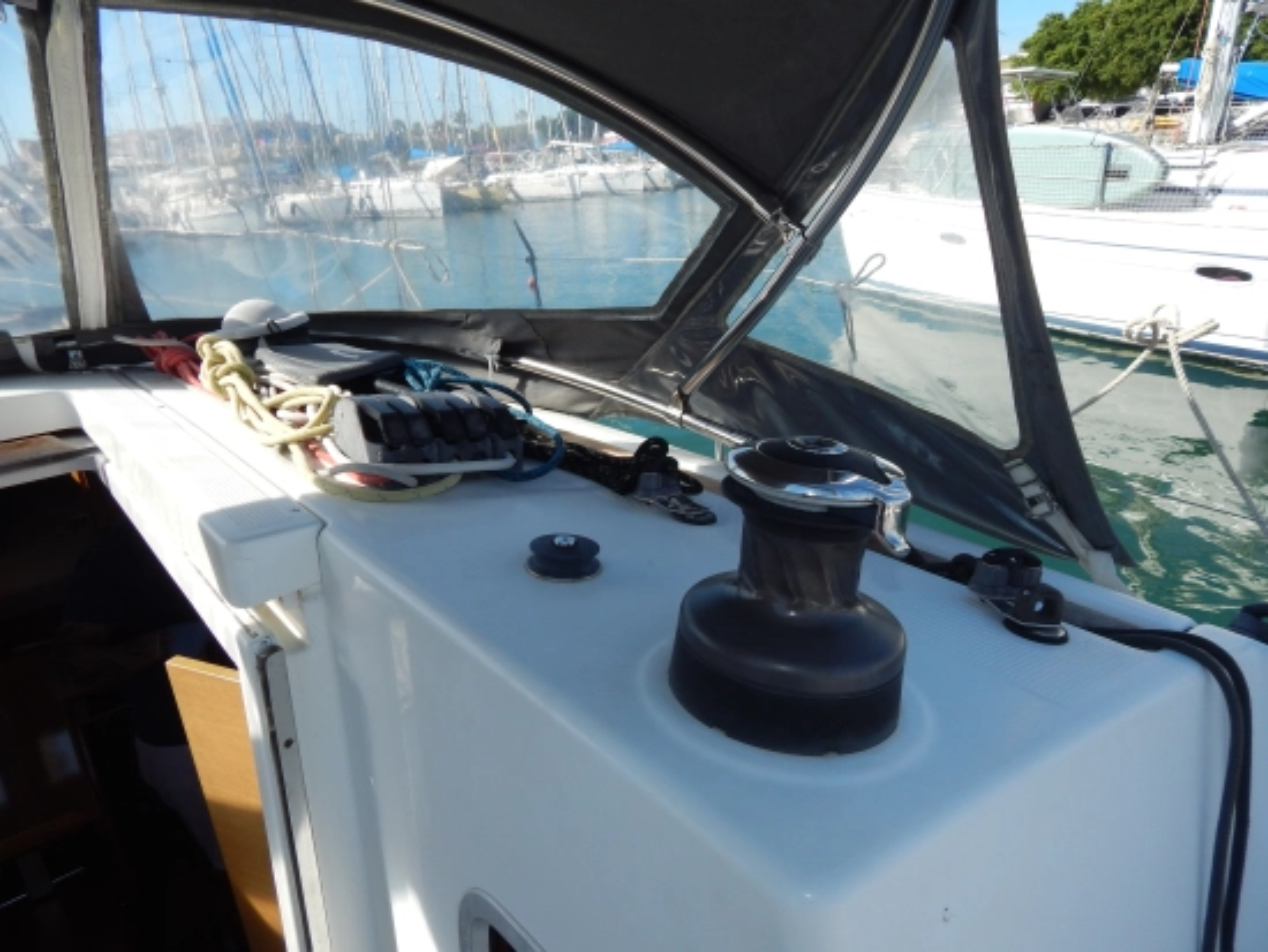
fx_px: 843
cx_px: 634
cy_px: 476
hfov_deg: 73.9
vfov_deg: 58.9
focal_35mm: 23
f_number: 3
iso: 125
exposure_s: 1/1250
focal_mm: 4
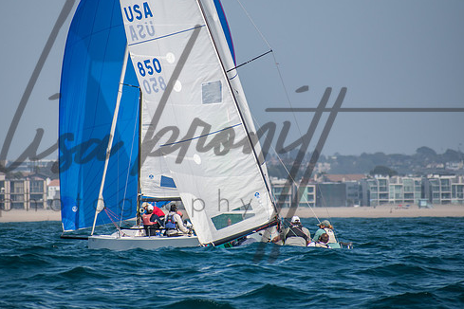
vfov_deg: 2.6
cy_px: 132
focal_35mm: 534
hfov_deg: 3.9
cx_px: 211
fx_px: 6882
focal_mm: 300
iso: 200
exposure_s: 1/1000
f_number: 6.3
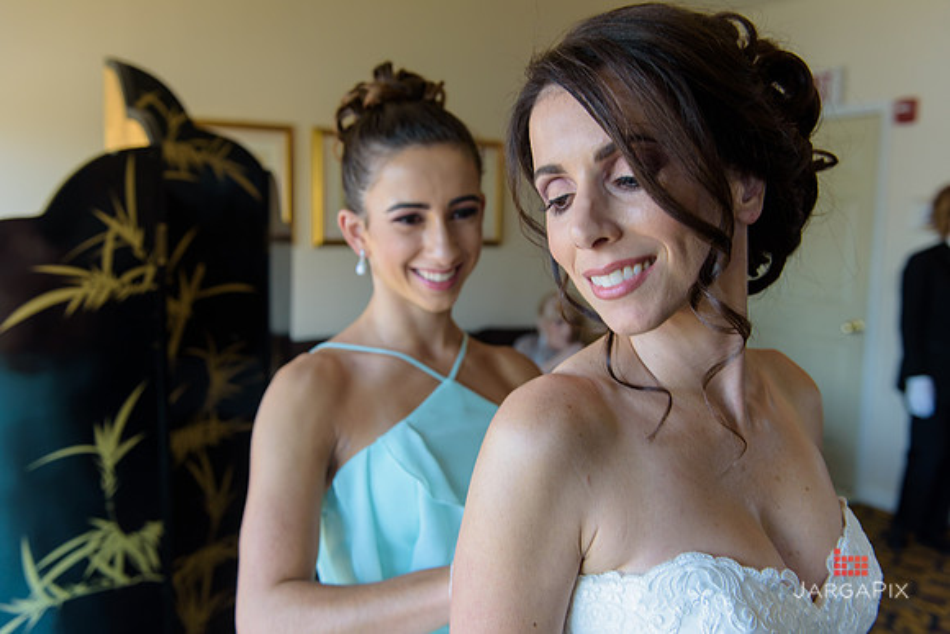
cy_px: 317
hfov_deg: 58.7
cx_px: 475
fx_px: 845
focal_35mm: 32
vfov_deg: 41.1
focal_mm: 32
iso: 400
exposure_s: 1/125
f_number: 3.2
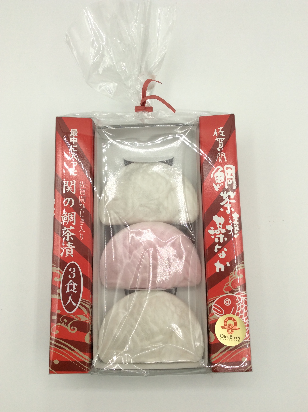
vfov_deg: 56.9
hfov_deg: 44.1
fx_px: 381
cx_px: 154
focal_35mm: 32
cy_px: 206
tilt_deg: -81.6
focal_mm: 3.3
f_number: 2.4
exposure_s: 1/427
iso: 32
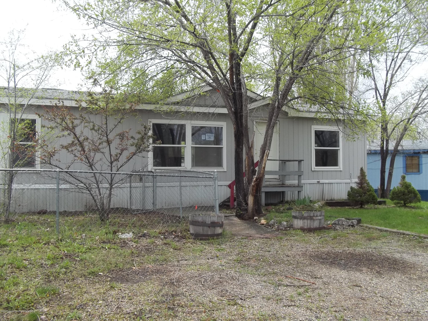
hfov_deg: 56.8
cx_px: 214
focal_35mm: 32
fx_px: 396
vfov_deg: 44.2
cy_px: 160
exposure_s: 1/100
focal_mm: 5.7
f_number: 8.8
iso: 64
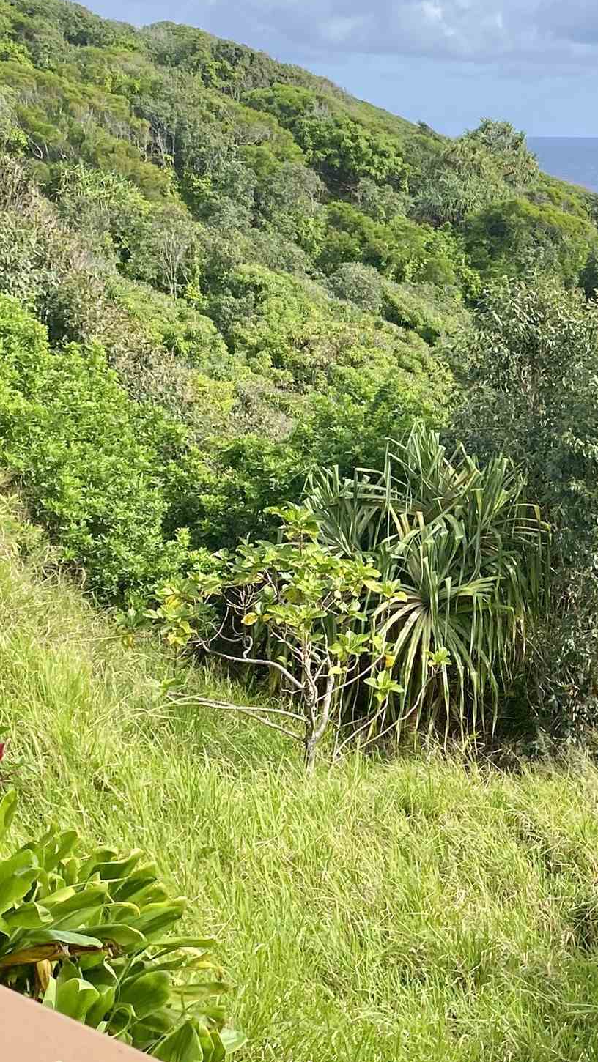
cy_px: 450
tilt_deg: -9.5
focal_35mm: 60
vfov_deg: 34.8
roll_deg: +0.9
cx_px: 797
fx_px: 1691
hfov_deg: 18.5
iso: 32
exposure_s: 1/2410
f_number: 1.8
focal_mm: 4.25
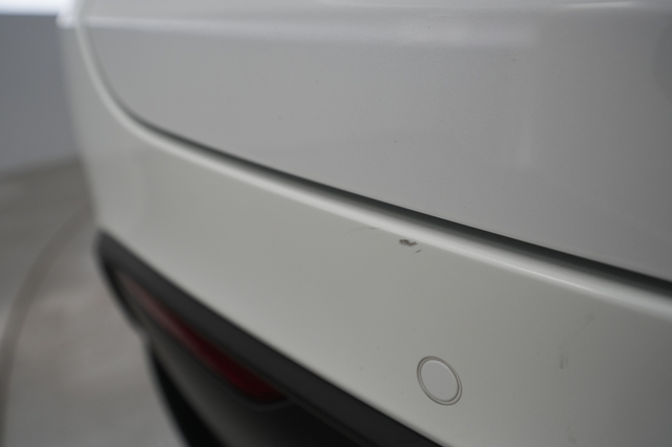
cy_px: 224
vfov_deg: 46.4
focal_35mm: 28
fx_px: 522
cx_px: 336
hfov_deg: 65.5
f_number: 4.5
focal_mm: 28
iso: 640
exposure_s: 1/100
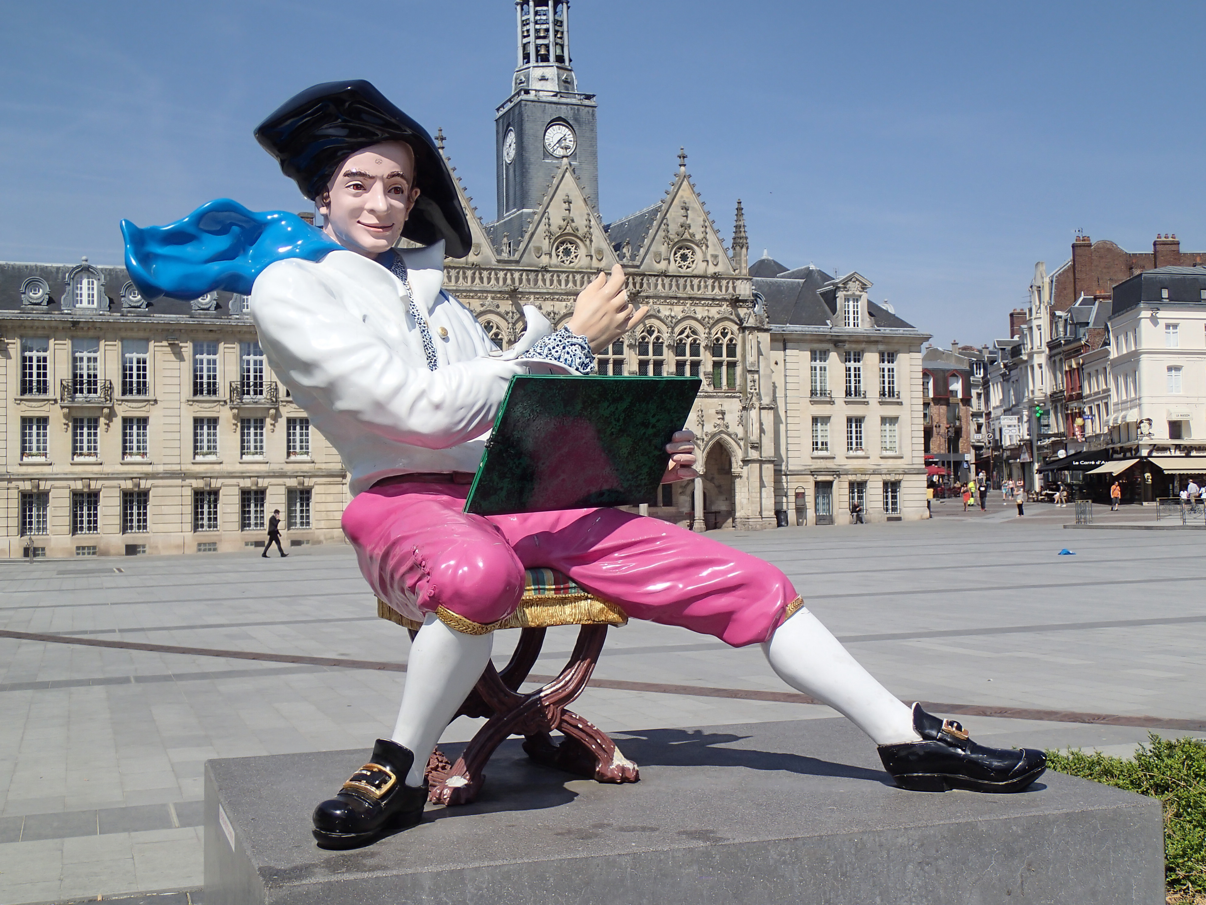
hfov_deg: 43.9
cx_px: 603
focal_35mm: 43
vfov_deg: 33.6
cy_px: 452
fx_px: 1498
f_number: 11
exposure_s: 1/160
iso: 100
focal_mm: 7.86
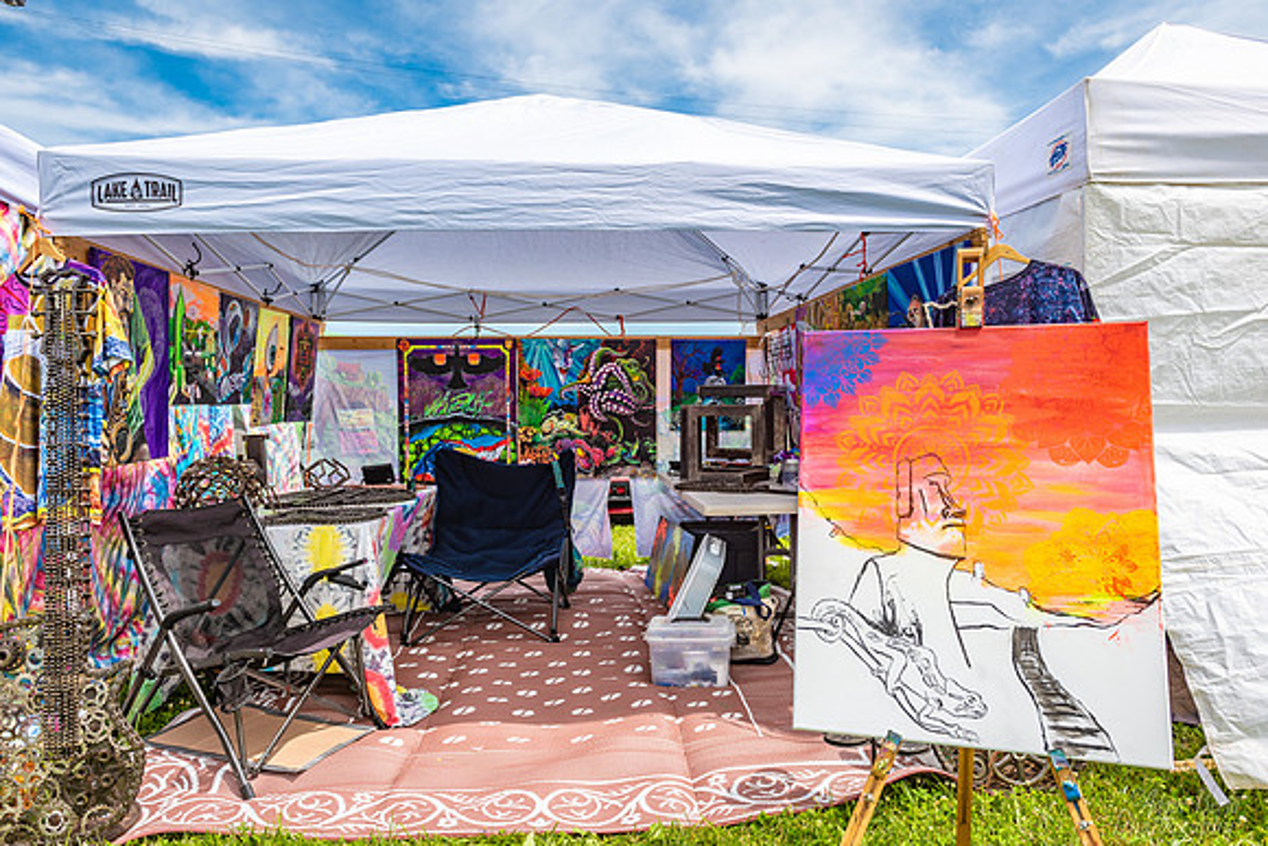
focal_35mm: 24
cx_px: 634
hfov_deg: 73.7
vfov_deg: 53.2
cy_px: 423
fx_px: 845
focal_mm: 24
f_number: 5.6
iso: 100
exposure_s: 1/400
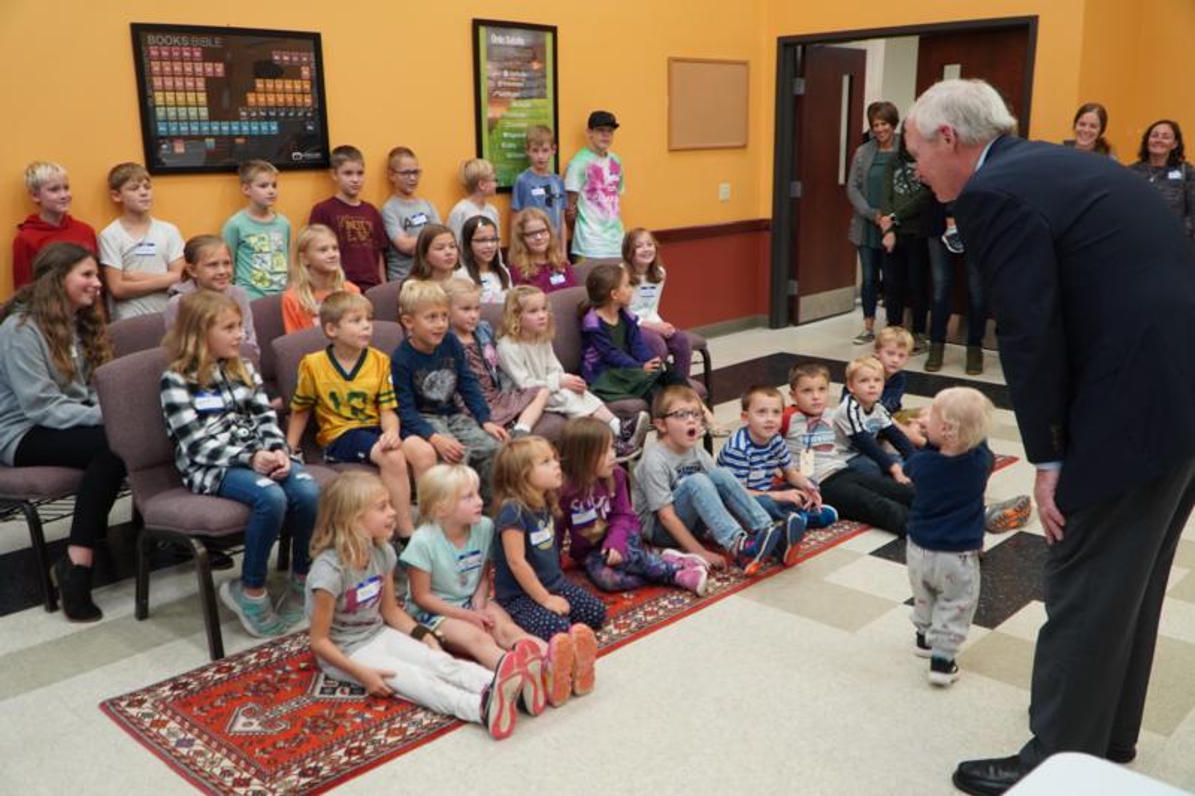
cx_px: 598
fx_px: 996
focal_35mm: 30
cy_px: 398
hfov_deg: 61.9
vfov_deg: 43.6
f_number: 4
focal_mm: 20
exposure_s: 1/30
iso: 500
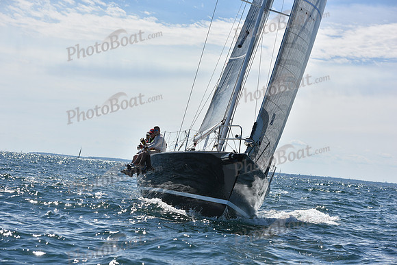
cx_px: 198
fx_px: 1081
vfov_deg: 14.0
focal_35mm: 98
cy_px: 132
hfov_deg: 20.8
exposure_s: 1/2500
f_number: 6.3
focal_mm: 98
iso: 250
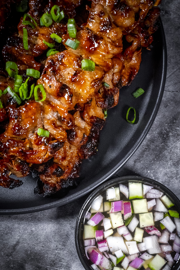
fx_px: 315
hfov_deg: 31.9
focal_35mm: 42
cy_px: 152
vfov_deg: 46.3
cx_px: 93
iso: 12800
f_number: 7.1
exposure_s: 1/160
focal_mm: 36
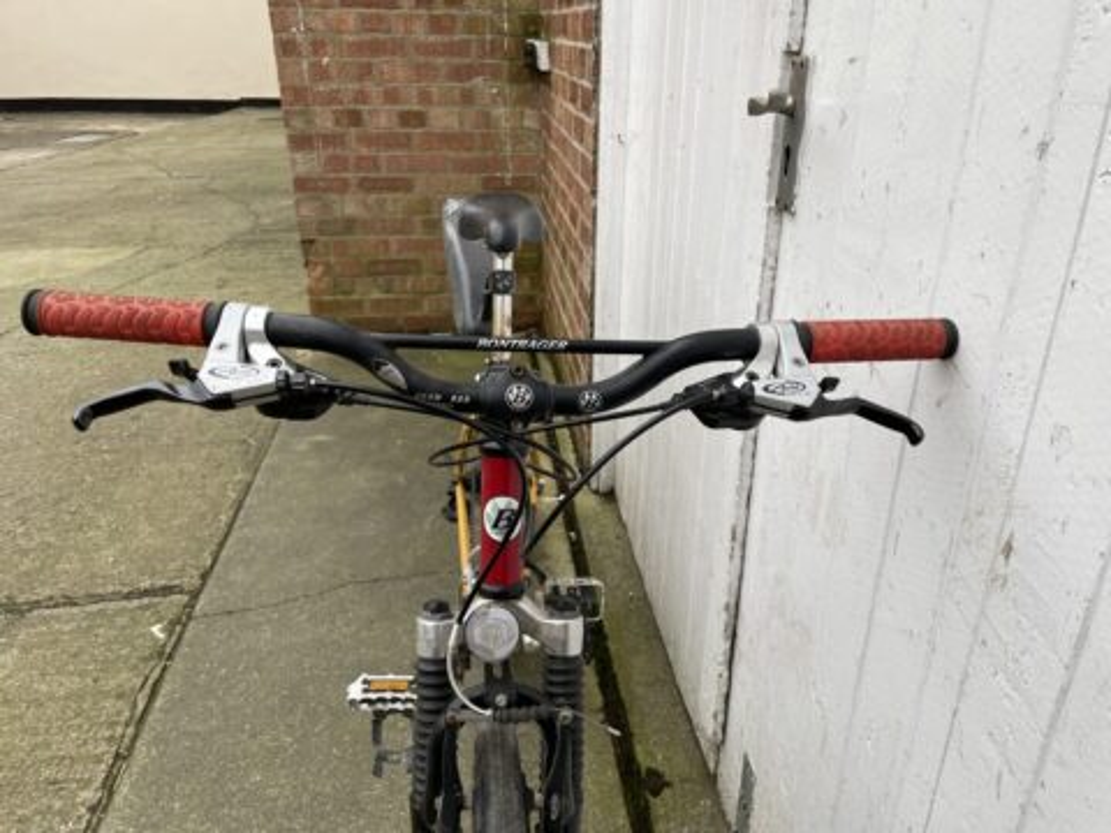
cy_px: 416
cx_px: 556
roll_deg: +0.6
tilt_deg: -24.4
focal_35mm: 26
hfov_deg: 67.3
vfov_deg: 53.1
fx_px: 834
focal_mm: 4.2
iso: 80
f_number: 1.6
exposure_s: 1/121
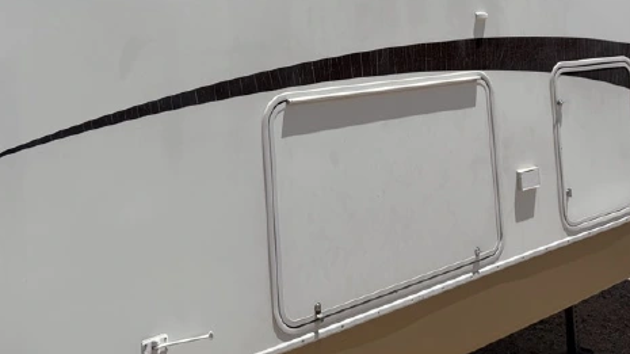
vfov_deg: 25.2
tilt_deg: +6.1
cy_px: 1
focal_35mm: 45
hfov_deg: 45.4
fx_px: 751
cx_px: 352
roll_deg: +3.7
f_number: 1.78
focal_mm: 6.76
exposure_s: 1/10309
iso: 80
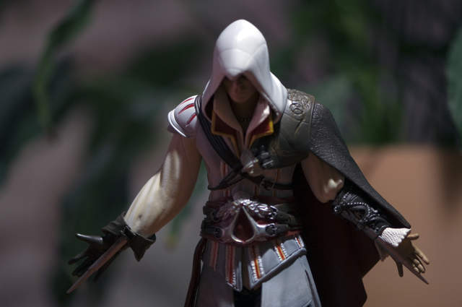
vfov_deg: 8.7
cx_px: 231
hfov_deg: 13.1
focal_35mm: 158
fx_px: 2019
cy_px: 154
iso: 640
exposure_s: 1/3
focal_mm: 105
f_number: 3
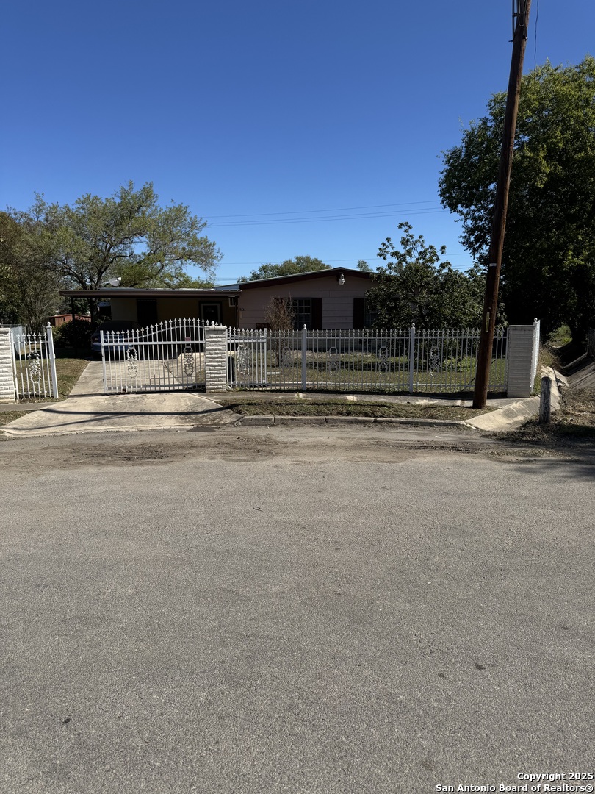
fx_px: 550
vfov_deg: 71.6
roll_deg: +1.0
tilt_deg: -9.1
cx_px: 298
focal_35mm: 24
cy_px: 397
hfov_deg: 56.8
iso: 80
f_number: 1.78
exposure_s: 1/5348
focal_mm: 6.76
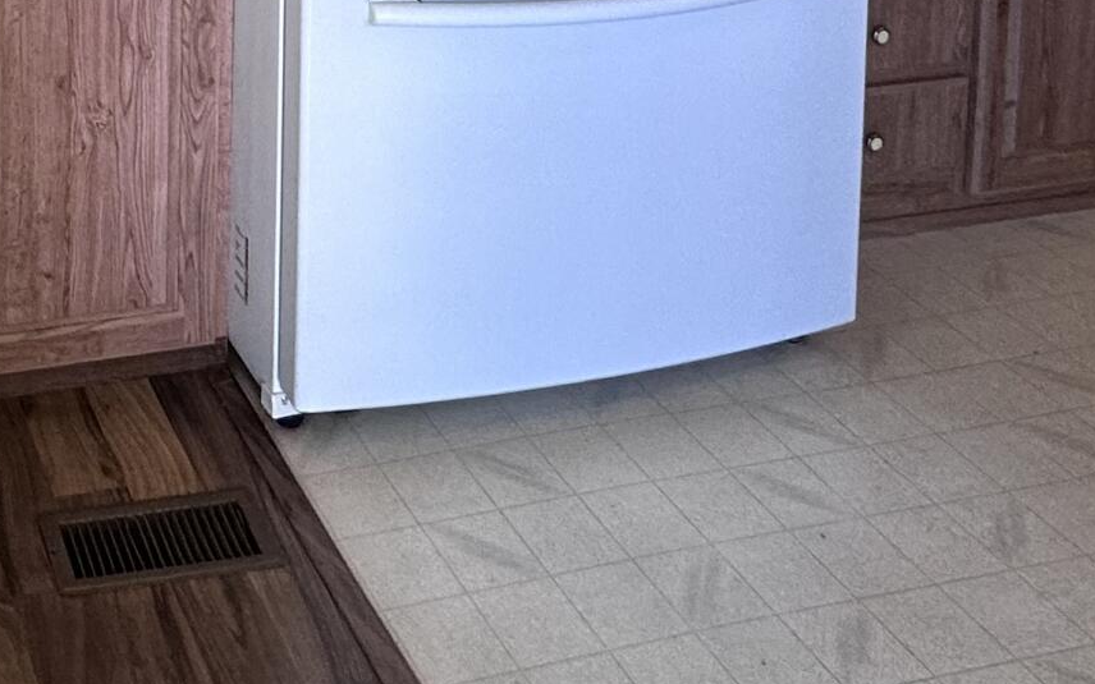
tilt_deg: -4.7
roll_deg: -0.4
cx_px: -22
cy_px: -501
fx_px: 1552
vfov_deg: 19.5
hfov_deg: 34.9
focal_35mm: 52
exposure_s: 1/120
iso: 125
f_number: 2.2
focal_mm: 2.22
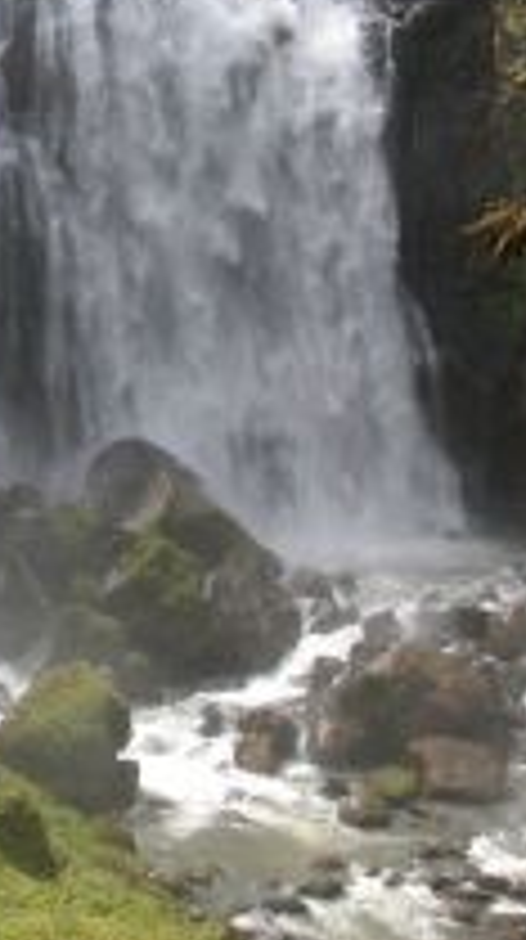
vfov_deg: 27.1
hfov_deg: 15.2
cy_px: 317
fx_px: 1941
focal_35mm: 78
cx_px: 4
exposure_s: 1/266
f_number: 5.6
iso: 100
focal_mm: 8.9
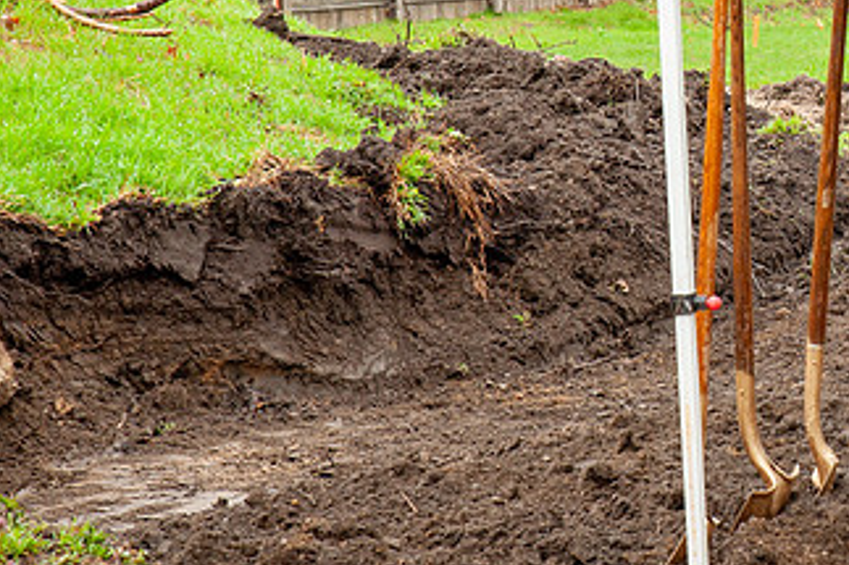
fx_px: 4290
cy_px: 66
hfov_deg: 11.2
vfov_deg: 7.5
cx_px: 912
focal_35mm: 182
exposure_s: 1/160
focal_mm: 70
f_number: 9
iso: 640
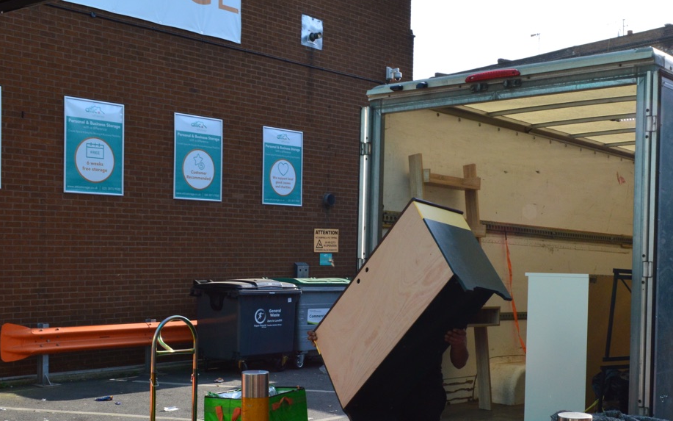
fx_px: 880
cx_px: 454
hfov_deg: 41.3
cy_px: 283
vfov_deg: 26.7
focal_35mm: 48
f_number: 10
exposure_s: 1/250
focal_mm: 18
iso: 400
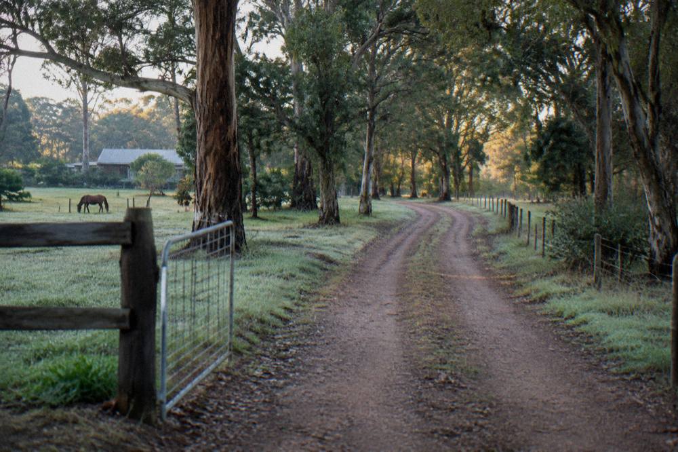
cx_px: 339
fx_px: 1977
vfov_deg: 13.0
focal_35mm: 105
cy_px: 226
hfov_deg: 19.5
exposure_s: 1/160
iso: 400
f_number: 9
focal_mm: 105
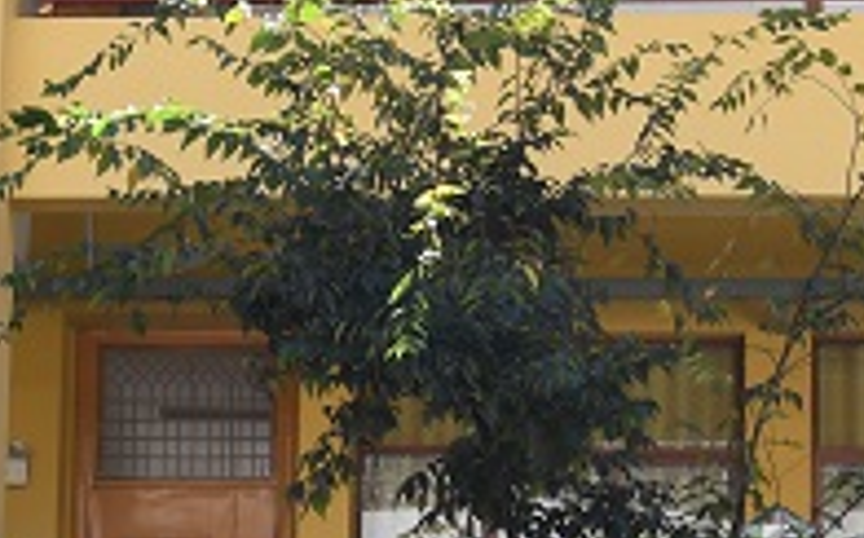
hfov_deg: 10.5
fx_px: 4704
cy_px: 591
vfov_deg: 6.5
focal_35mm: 200
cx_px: 161
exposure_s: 1/160
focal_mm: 31
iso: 200
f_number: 8
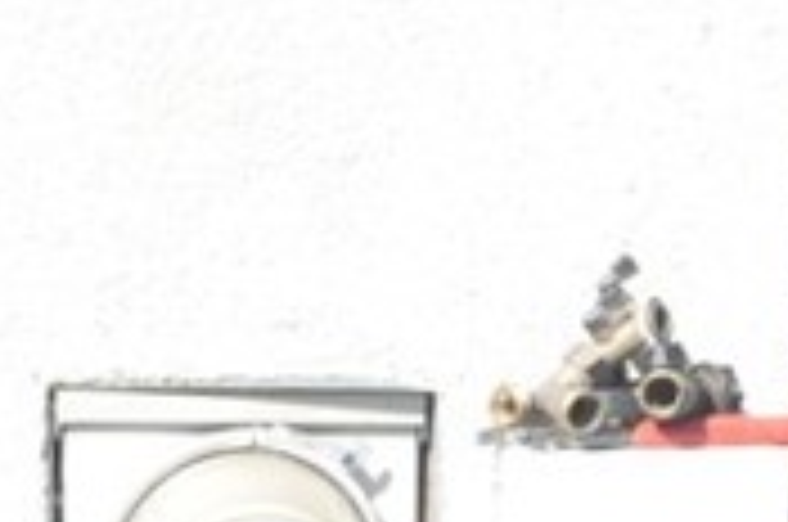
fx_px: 3452
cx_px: 455
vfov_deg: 7.9
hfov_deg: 13.0
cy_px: 1328
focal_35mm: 158
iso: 2500
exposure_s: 1/4000
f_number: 7.1
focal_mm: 18
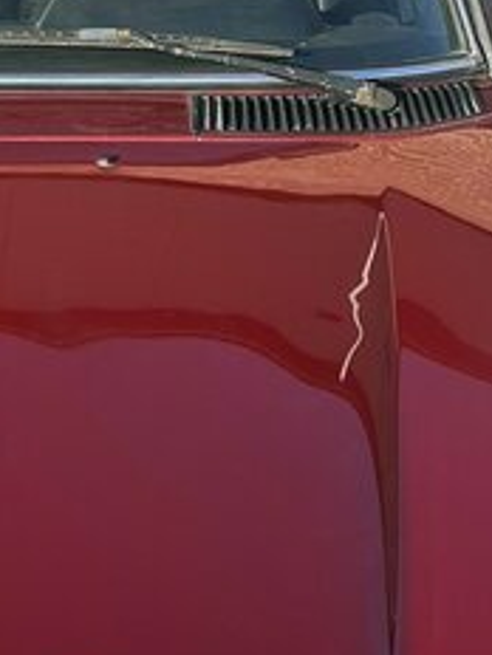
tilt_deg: -25.3
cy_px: 288
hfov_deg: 13.0
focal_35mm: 112
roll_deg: +0.1
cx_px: -31
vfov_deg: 17.6
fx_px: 2122
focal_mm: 5.1
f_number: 1.6
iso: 50
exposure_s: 1/1923
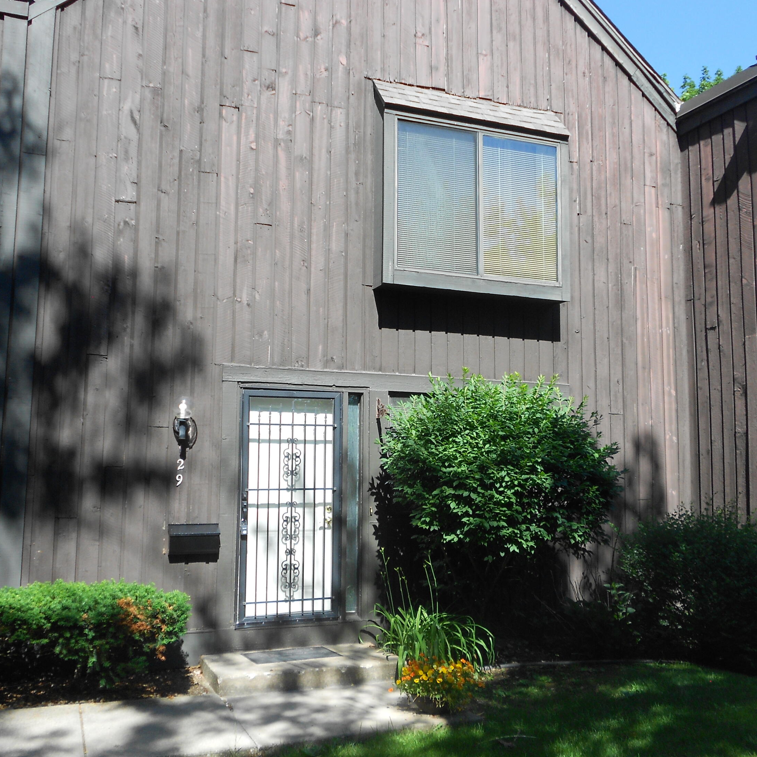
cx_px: 375
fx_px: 866
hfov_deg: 47.2
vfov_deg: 47.2
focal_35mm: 35
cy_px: 384
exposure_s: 1/320
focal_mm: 5.1
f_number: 3.4
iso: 80
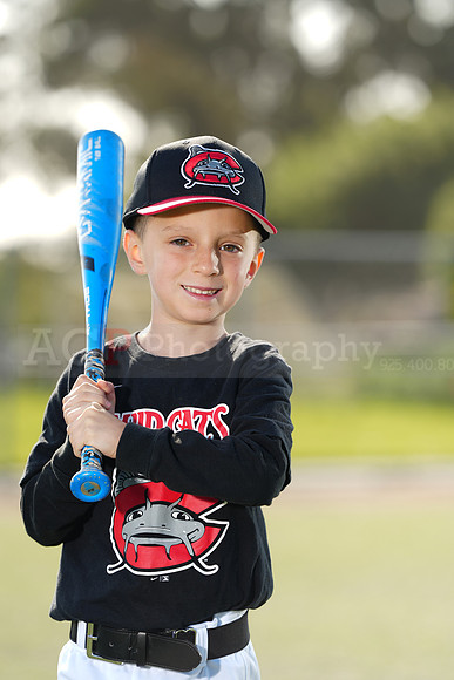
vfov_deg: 10.3
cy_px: 340
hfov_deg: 6.9
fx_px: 3781
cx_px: 227
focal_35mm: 200
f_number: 4.5
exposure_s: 1/250
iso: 64
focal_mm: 200
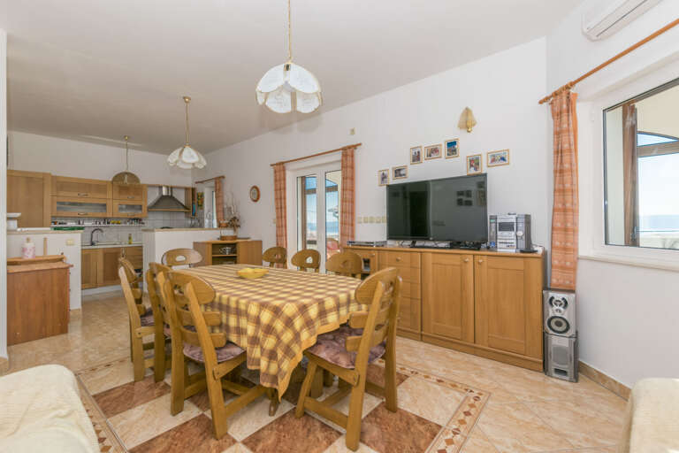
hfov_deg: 100.4
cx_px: 340
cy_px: 226
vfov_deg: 77.3
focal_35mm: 15
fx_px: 283
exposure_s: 1/160
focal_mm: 10
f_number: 8
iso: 100
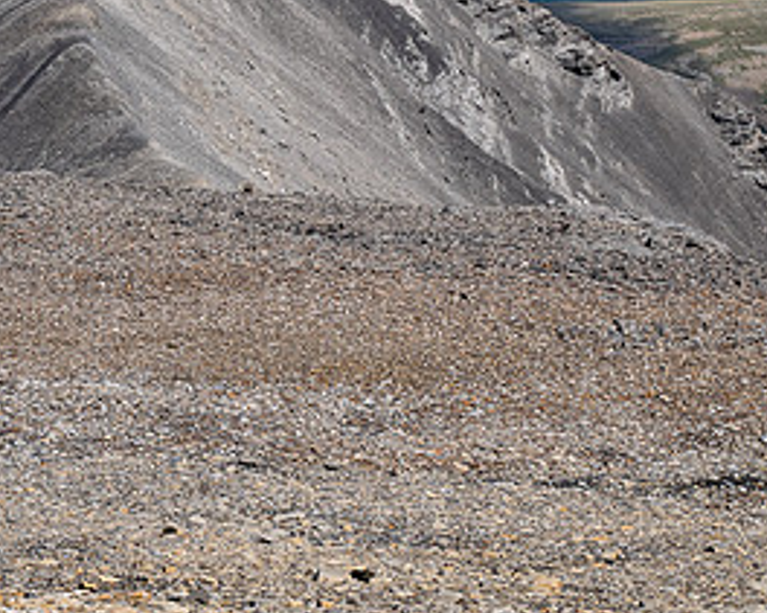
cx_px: 163
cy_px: 138
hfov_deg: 15.9
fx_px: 2723
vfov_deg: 12.8
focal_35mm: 120
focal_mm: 28
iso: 200
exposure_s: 1/320
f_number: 8
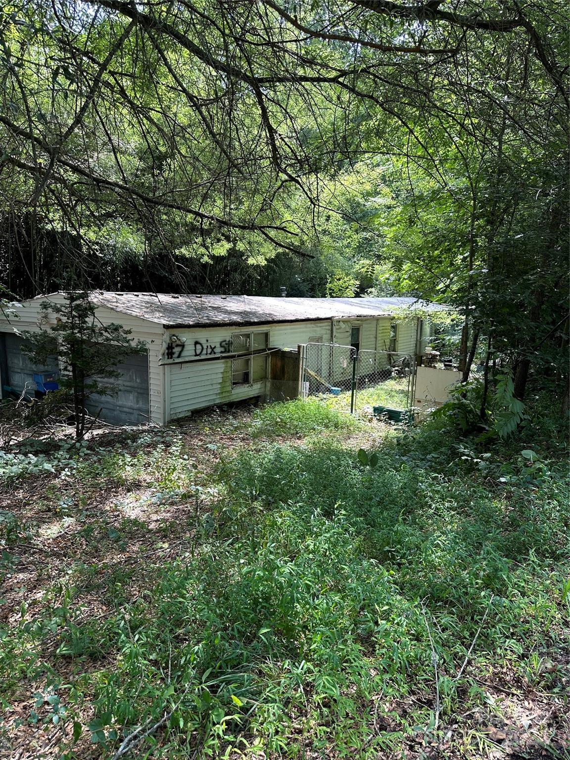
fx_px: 527
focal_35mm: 24
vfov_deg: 71.6
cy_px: 380
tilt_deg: -10.2
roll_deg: -3.3
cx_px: 285
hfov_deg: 56.8
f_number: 1.78
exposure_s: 1/149
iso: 64
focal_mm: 6.86
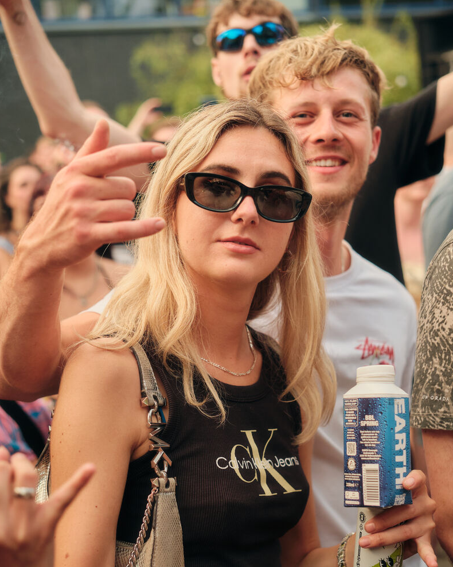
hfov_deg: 26.7
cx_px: 227
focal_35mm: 57
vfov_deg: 33.0
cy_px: 320
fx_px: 956
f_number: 2.2
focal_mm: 33
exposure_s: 1/180
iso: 640
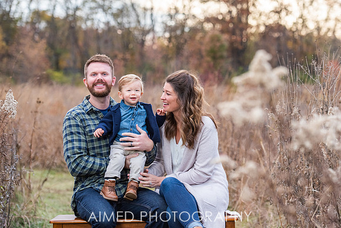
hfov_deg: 17.1
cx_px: 204
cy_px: 92
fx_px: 1133
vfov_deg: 11.5
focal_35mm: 120
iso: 640
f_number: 4
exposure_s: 1/200
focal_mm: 100
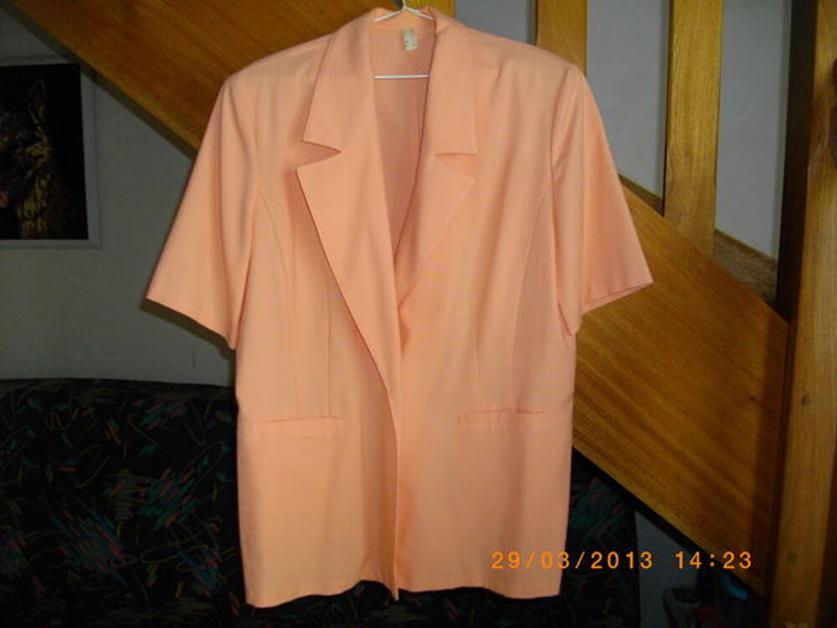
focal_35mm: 32
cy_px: 314
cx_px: 418
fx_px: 774
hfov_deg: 56.8
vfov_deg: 44.2
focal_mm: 5.7
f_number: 2.9
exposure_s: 1/50
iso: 200
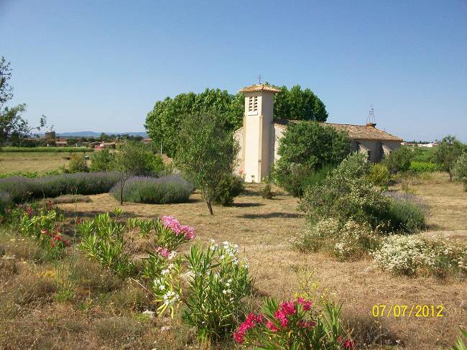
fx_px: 432
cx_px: 234
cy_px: 175
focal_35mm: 32
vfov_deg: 44.1
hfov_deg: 56.8
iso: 64
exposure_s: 1/320
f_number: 5.5
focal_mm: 5.7
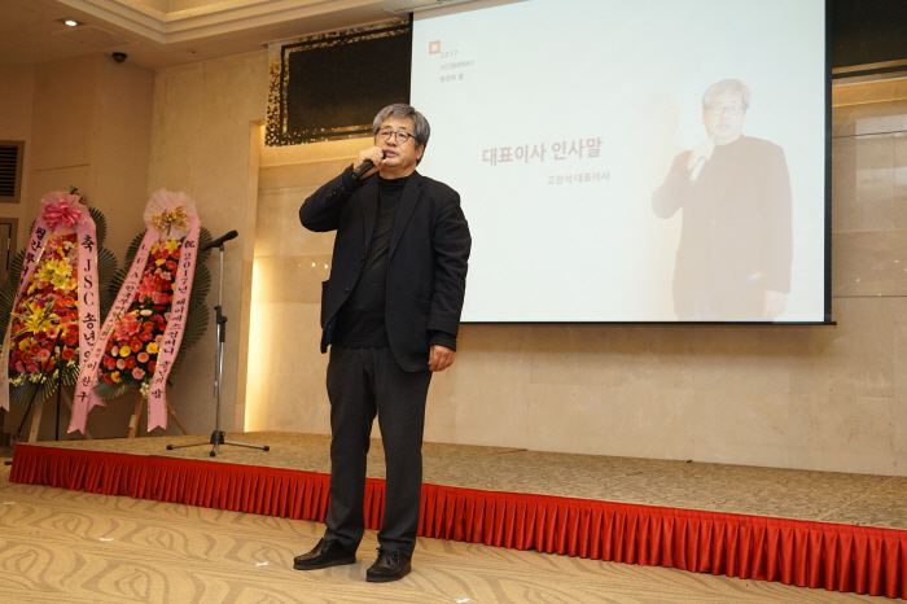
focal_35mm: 36
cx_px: 454
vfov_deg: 36.8
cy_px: 302
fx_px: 907
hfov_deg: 53.2
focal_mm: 36
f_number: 5.6
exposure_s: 1/100
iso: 800
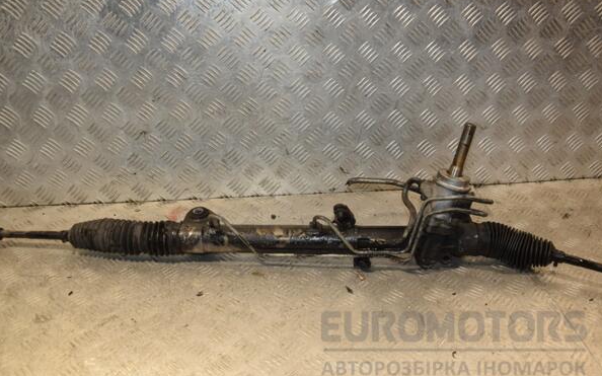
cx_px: 302
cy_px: 192
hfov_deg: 56.7
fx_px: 558
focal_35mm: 34
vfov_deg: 37.3
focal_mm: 22
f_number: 5
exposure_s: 1/200
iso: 800
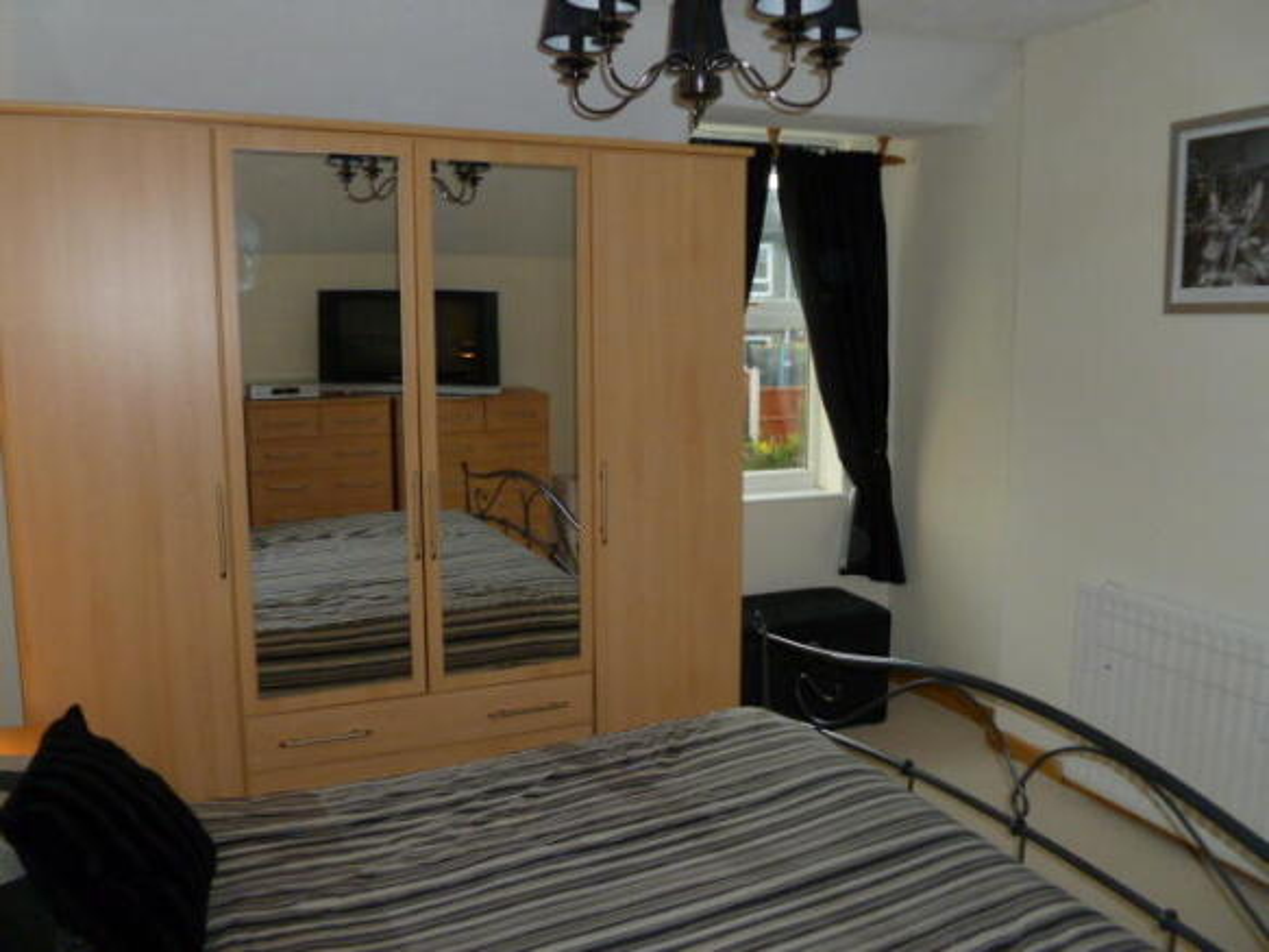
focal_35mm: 28
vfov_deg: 49.7
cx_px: 634
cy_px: 476
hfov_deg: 63.5
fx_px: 1026
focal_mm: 5
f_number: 3.3
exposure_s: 1/30
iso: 250
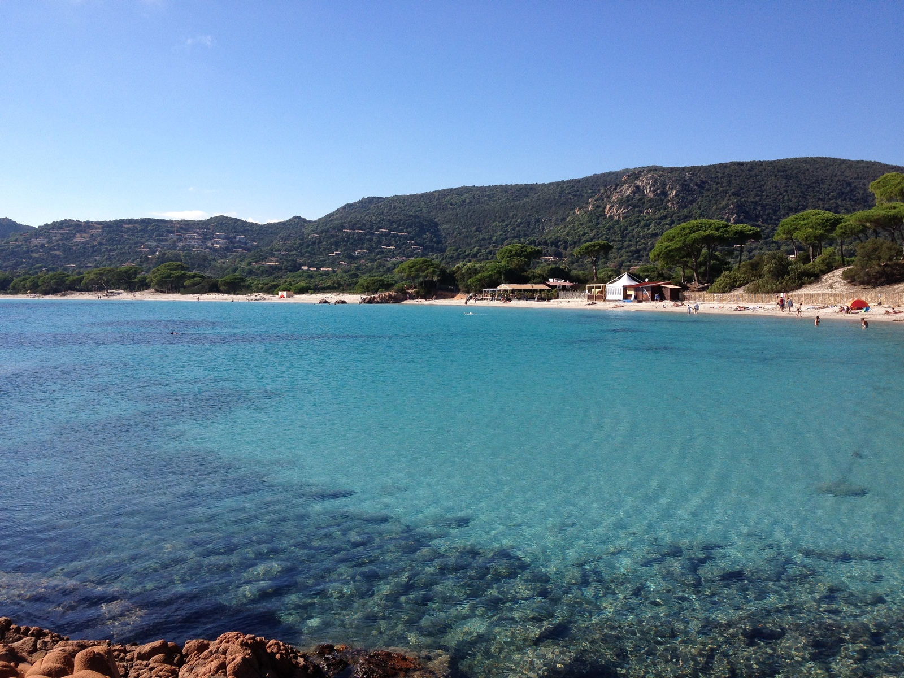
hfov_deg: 52.6
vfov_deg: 40.7
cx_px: 452
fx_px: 914
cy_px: 339
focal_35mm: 35
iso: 64
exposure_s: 1/1672
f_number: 2.4
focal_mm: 4.28
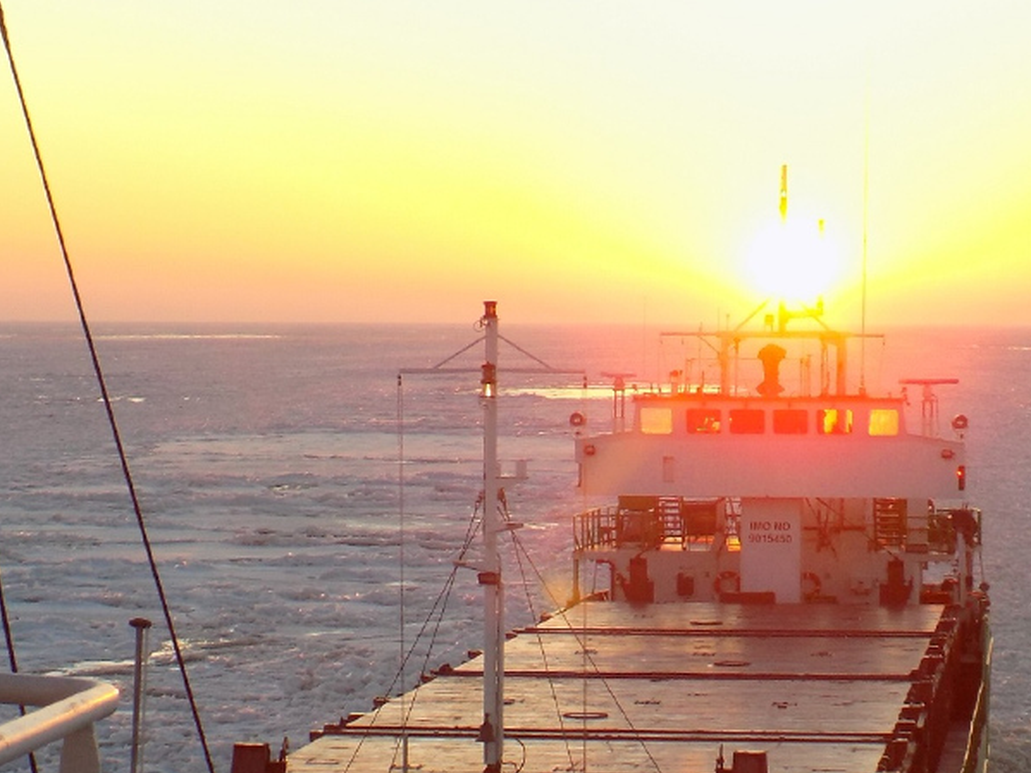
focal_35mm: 141
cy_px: 702
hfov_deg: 14.0
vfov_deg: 10.5
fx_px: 4199
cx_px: 590
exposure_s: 1/100
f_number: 4.1
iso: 80
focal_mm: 11.5
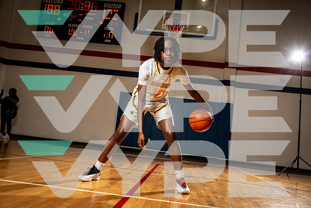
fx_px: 302
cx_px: 156
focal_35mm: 35
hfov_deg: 54.4
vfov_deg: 37.9
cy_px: 104
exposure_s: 1/250
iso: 125
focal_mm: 35
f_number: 5.6
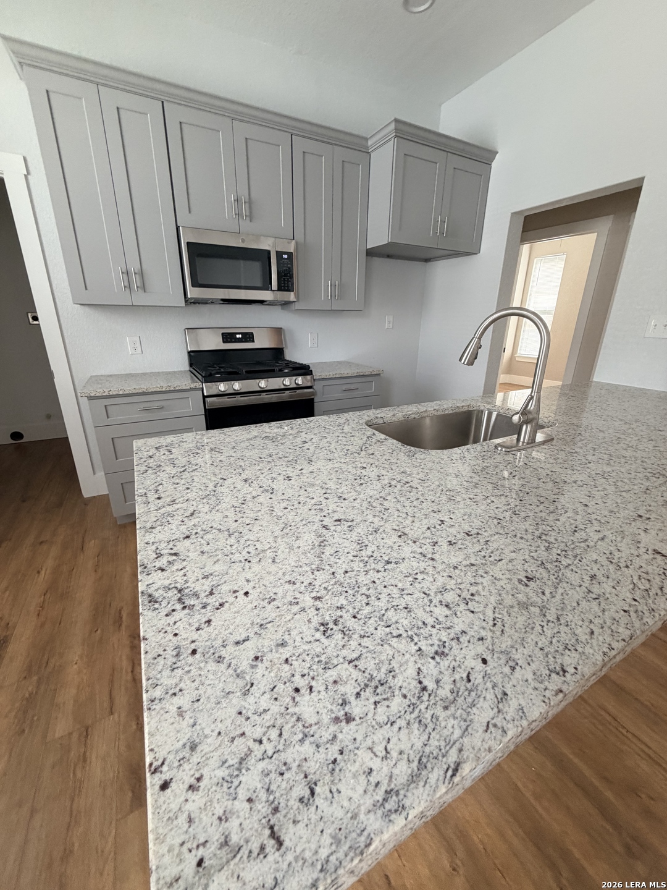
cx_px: 334
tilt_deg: -19.5
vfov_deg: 102.1
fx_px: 360
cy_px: 445
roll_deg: -0.5
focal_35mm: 14
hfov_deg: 85.7
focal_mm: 2.22
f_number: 2.2
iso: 160
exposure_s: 1/60
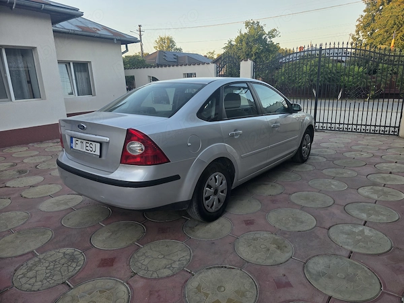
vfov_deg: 58.9
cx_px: 202
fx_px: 268
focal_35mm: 23
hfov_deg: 73.9
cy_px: 152
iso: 40
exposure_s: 1/180
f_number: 1.7
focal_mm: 6.3
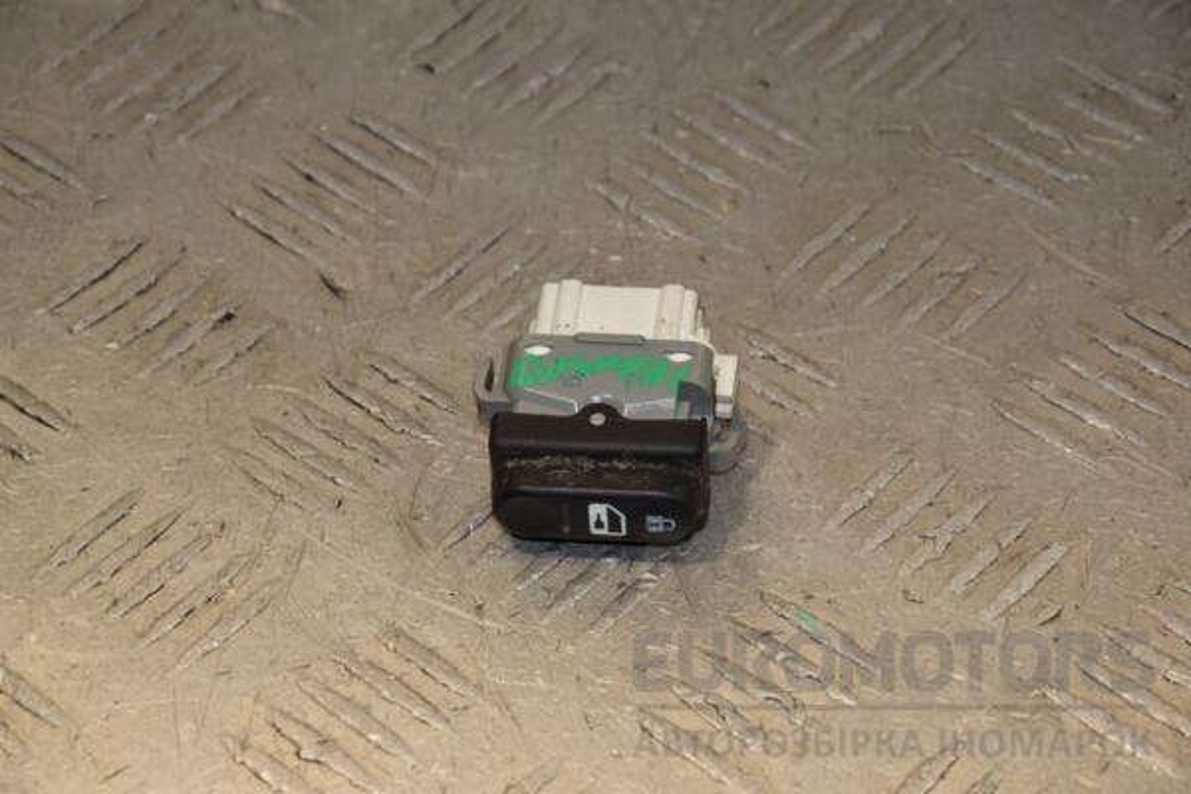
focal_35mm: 158
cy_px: 397
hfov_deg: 13.0
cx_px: 596
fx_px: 5210
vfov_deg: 8.7
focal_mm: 105
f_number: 8
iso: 800
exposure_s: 1/200
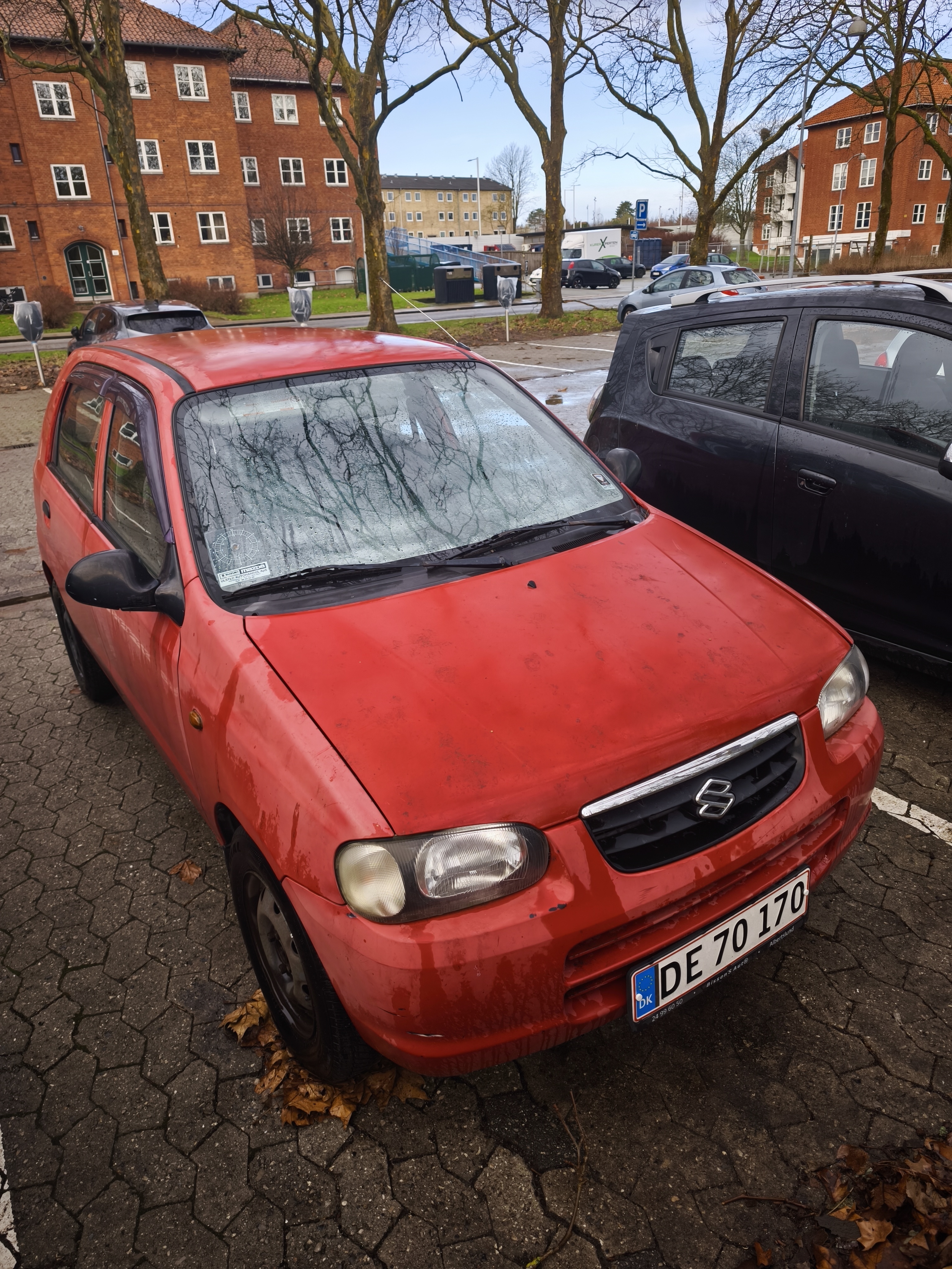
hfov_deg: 58.9
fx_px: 843
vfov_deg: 73.9
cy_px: 634
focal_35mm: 23
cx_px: 476
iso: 80
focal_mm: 6.57
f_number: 1.6
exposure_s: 1/100
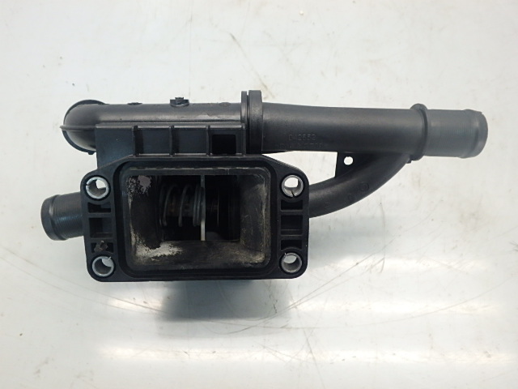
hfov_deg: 67.3
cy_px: 194
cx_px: 259
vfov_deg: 53.1
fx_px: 389
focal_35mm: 26
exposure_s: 1/40
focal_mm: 4.7
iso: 250
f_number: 4.3
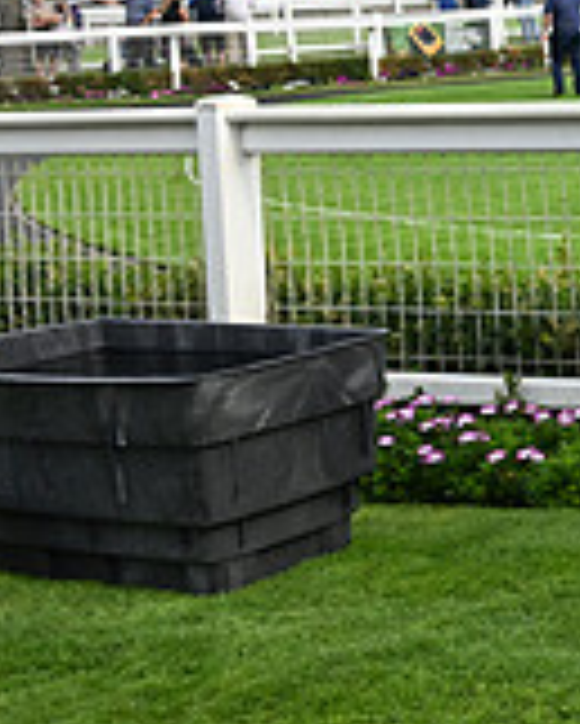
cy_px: 83
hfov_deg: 14.7
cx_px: 1245
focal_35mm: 81
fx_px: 1736
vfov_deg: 23.0
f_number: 6.3
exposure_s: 1/640
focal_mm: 24
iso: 500
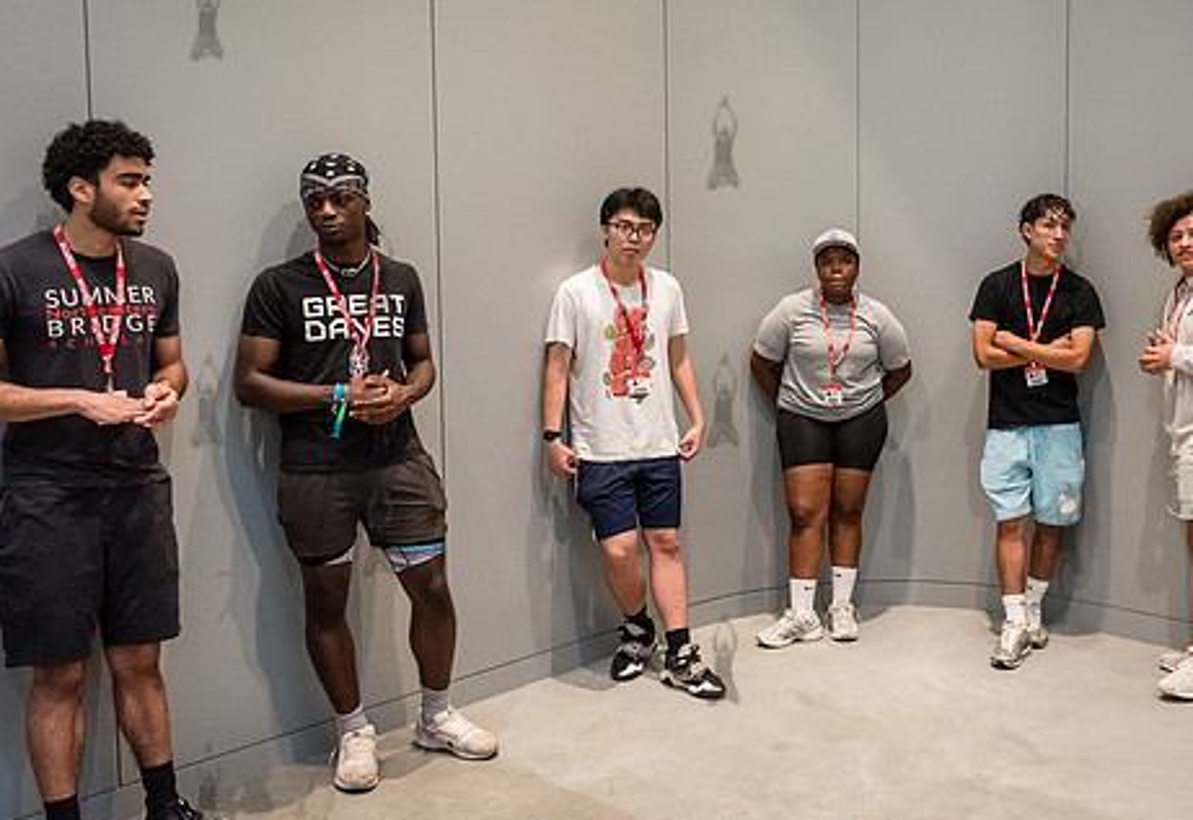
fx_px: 1305
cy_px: 342
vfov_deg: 34.8
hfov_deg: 48.0
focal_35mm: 39
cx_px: 832
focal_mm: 27
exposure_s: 1/250
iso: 6400
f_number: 3.5
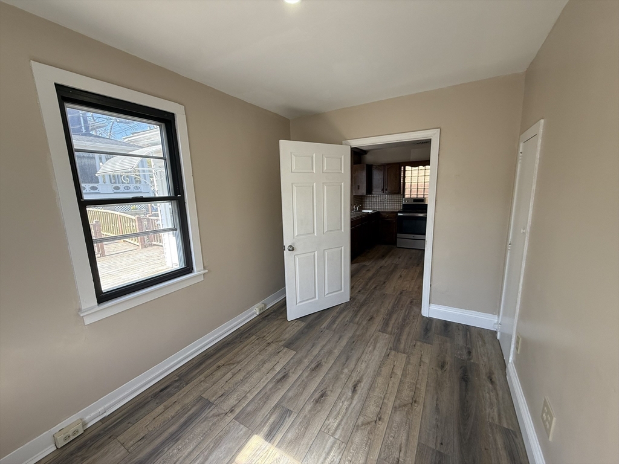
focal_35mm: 14
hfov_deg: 102.1
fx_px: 250
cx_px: 310
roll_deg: +2.5
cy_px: 232
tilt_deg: -8.2
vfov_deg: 85.7
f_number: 2.2
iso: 80
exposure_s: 1/120
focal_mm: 2.22
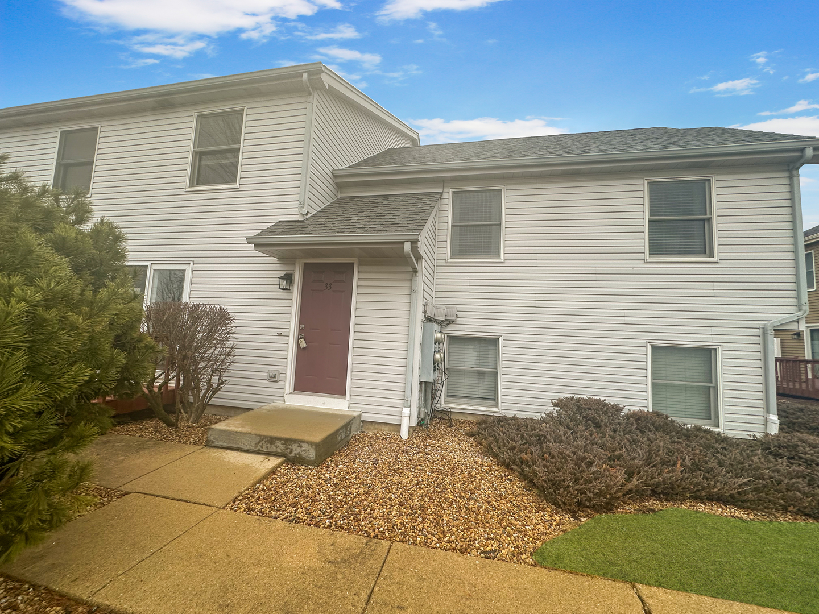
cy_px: 307
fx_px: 331
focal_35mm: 14
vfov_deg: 85.7
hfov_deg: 102.1
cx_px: 410
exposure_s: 1/350
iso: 40
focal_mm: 2.22
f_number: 2.2
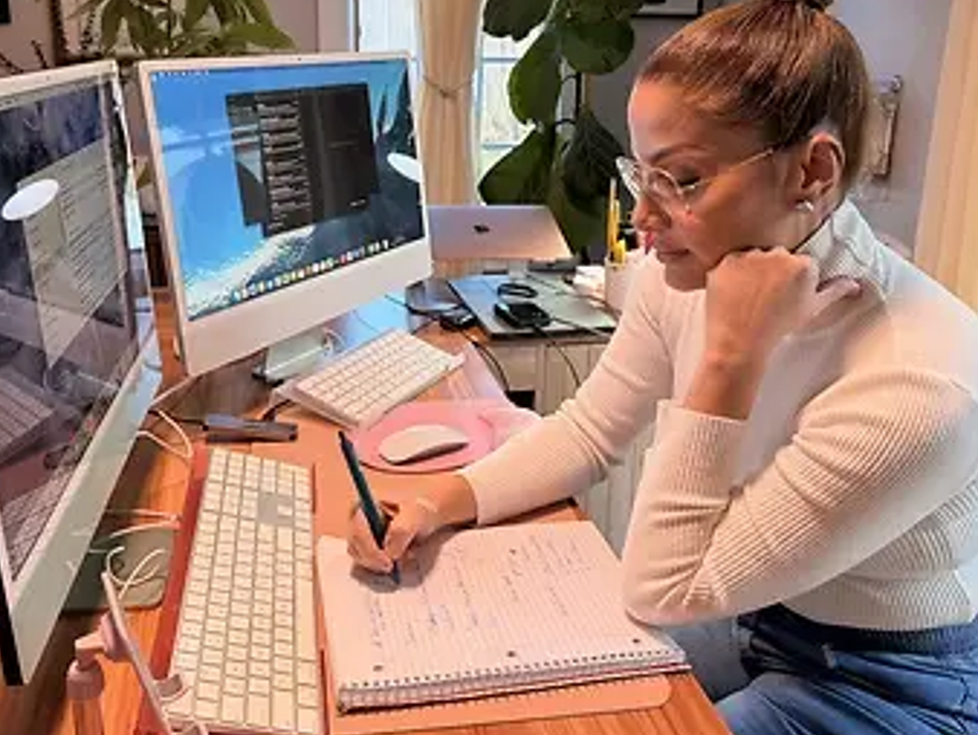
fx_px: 905
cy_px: 260
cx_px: 443
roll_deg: -0.6
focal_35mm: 32
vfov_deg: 43.7
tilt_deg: -13.4
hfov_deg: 56.7
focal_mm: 6.76
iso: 125
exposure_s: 1/60
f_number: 1.78
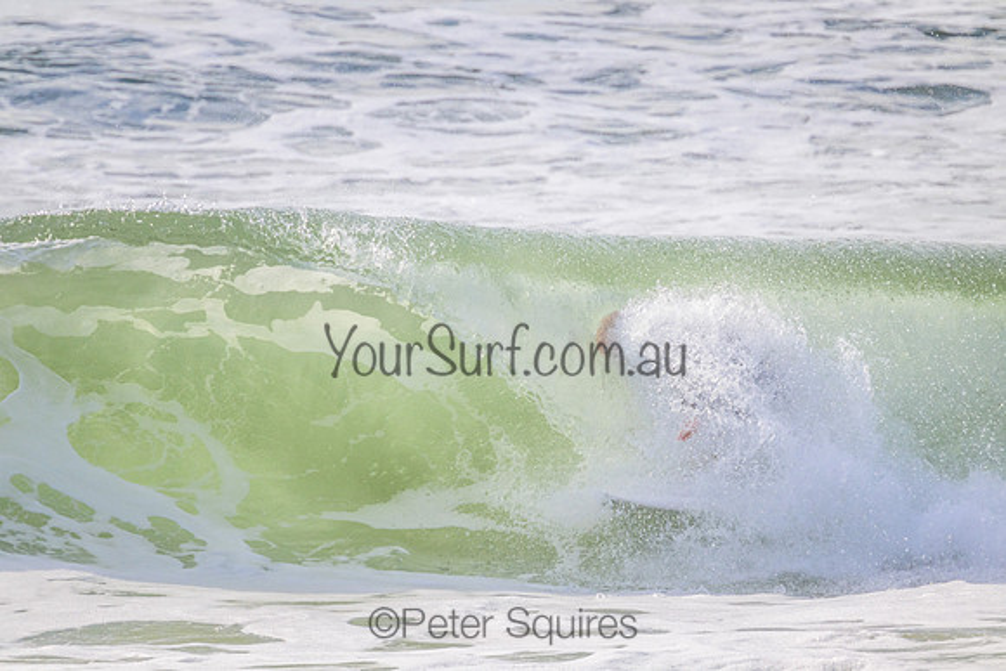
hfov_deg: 2.6
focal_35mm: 800
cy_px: 336
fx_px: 22360
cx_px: 503
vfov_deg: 1.7
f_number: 11
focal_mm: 800
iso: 1100
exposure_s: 1/2000
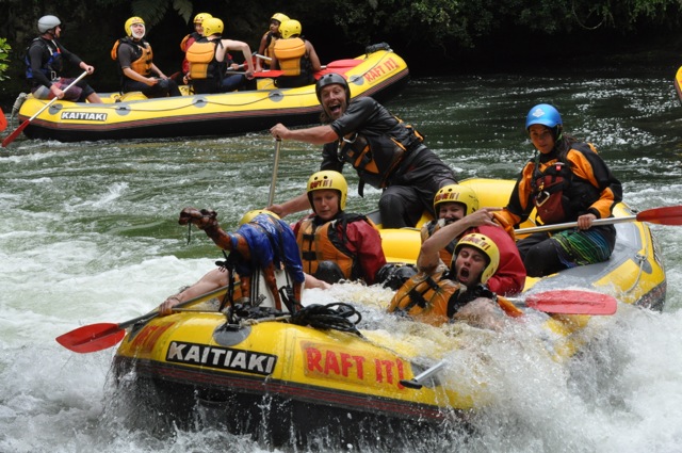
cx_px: 341
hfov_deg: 16.7
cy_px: 226
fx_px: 2327
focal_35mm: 123
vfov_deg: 11.1
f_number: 13
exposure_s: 1/320
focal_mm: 82
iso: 1250
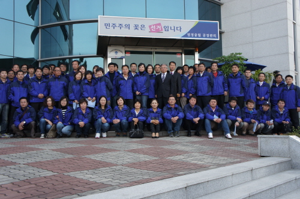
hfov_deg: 51.3
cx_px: 150
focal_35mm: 38
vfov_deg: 35.4
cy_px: 100
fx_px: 312
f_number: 5.6
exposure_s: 1/80
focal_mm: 25
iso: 200
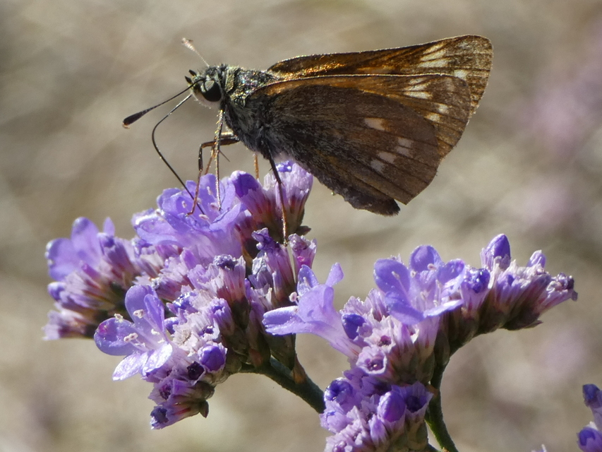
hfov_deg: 15.8
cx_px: 301
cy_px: 226
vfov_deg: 11.9
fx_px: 2174
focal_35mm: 125
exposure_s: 1/125
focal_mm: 22.4
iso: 80
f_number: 5.2
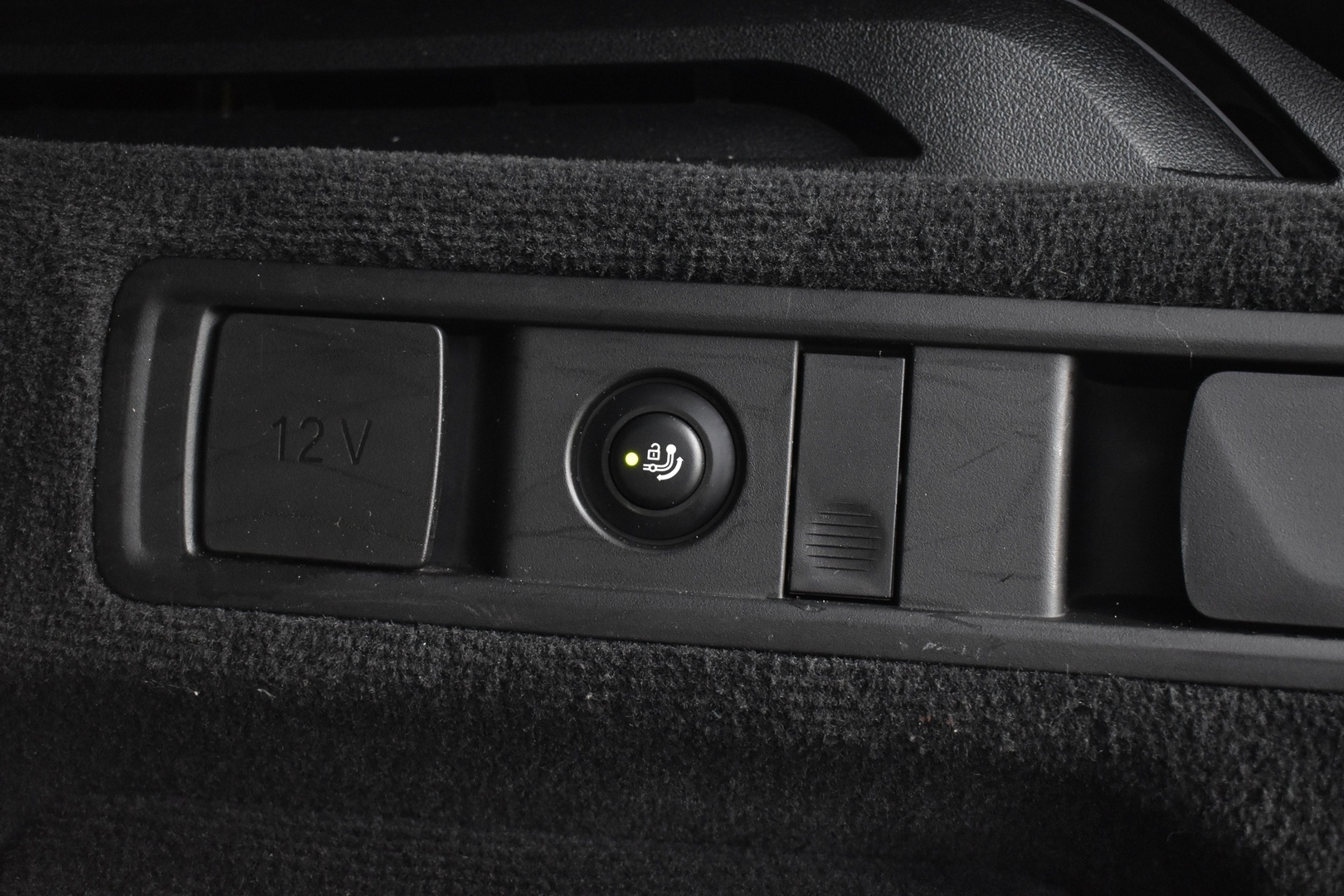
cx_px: 672
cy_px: 448
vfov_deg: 28.9
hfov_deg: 42.3
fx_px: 1736
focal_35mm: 46
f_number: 4.2
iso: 3200
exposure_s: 1/30
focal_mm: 31
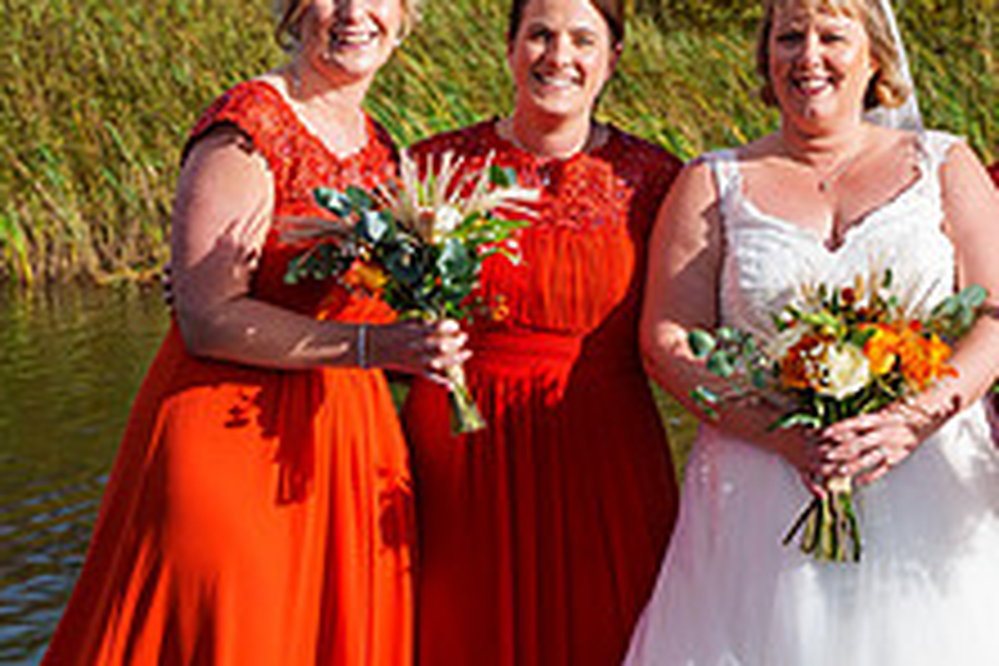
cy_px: 259
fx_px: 3219
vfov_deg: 11.8
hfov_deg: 16.7
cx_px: 1272
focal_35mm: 116
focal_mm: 33
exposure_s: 1/2500
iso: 250
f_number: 4.5
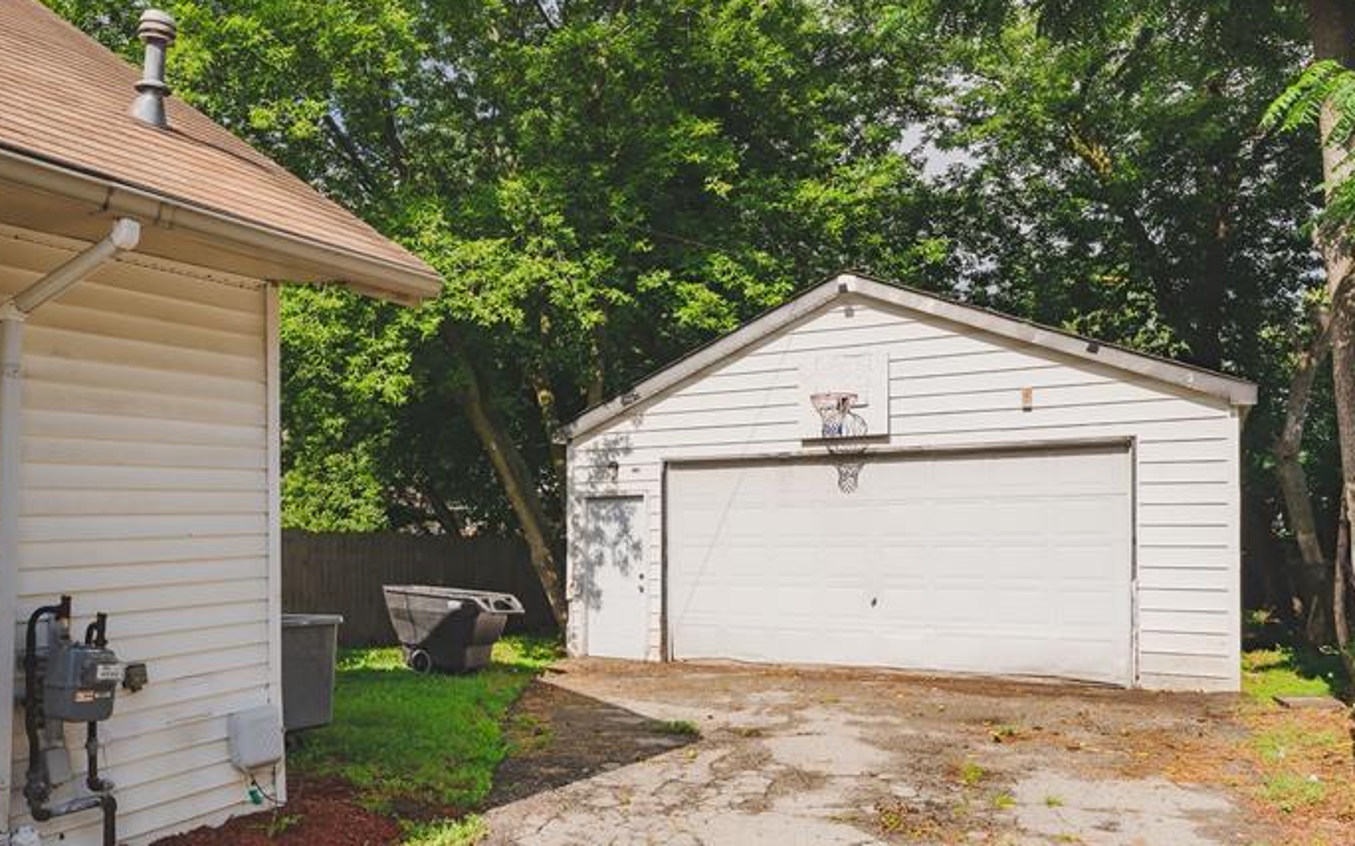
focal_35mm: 29
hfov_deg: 63.7
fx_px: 1071
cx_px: 509
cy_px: 507
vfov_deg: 42.9
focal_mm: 19
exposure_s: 1/250
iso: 64
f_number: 10
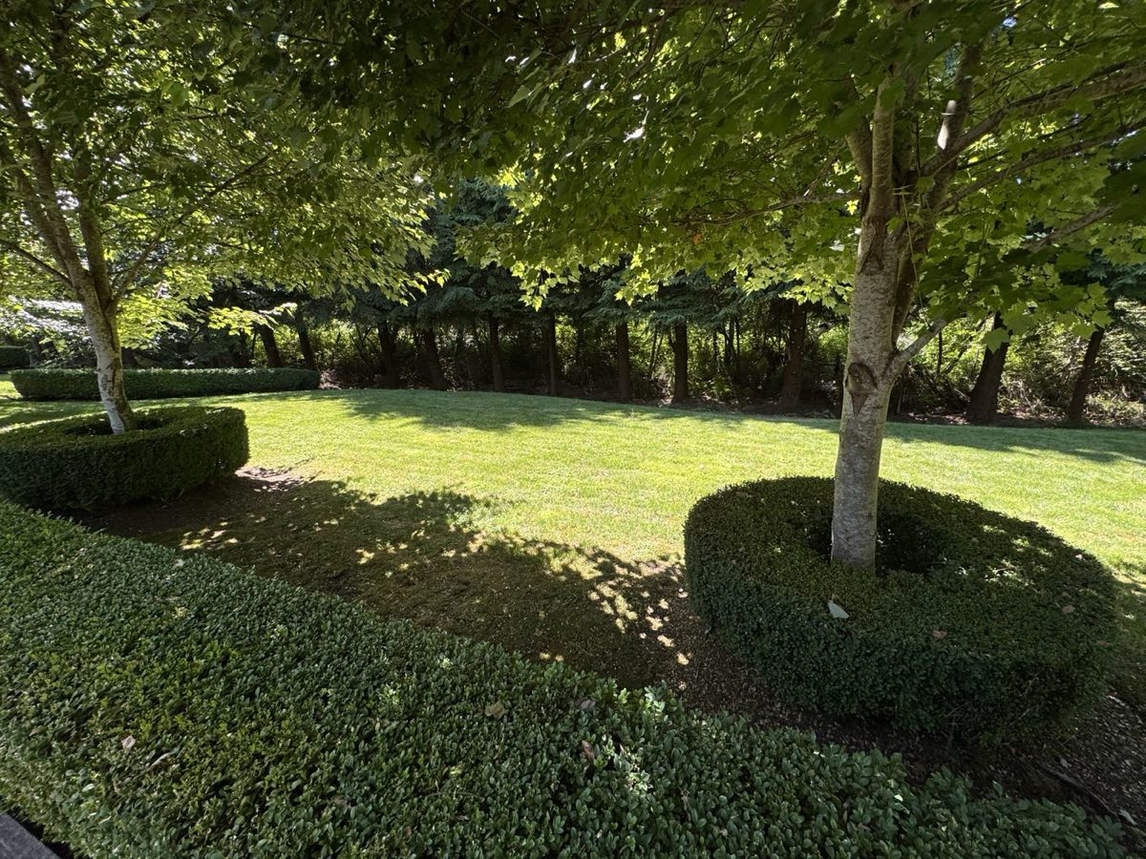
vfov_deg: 85.7
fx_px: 463
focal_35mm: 14
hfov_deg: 102.1
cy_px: 430
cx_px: 573
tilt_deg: -14.0
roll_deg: +0.5
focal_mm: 2.22
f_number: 2.2
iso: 40
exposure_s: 1/281
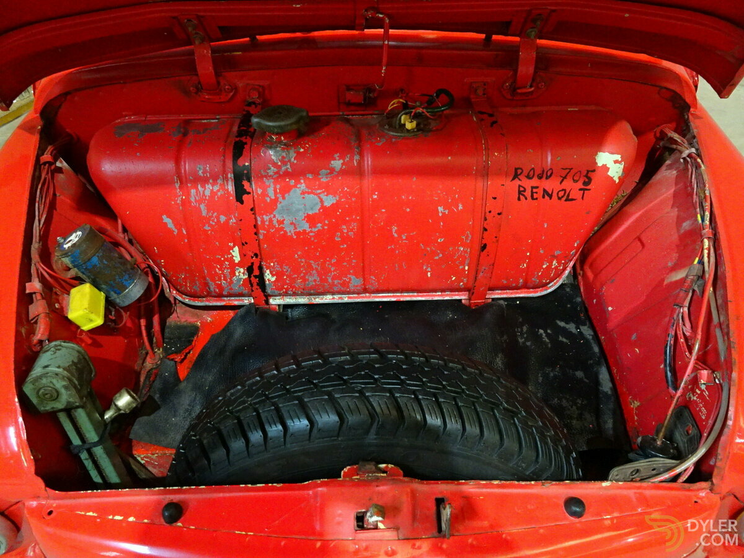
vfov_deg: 56.8
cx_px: 372
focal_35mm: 24
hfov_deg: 71.6
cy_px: 279
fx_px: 516
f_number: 3.5
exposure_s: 1/10
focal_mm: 4.1
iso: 800
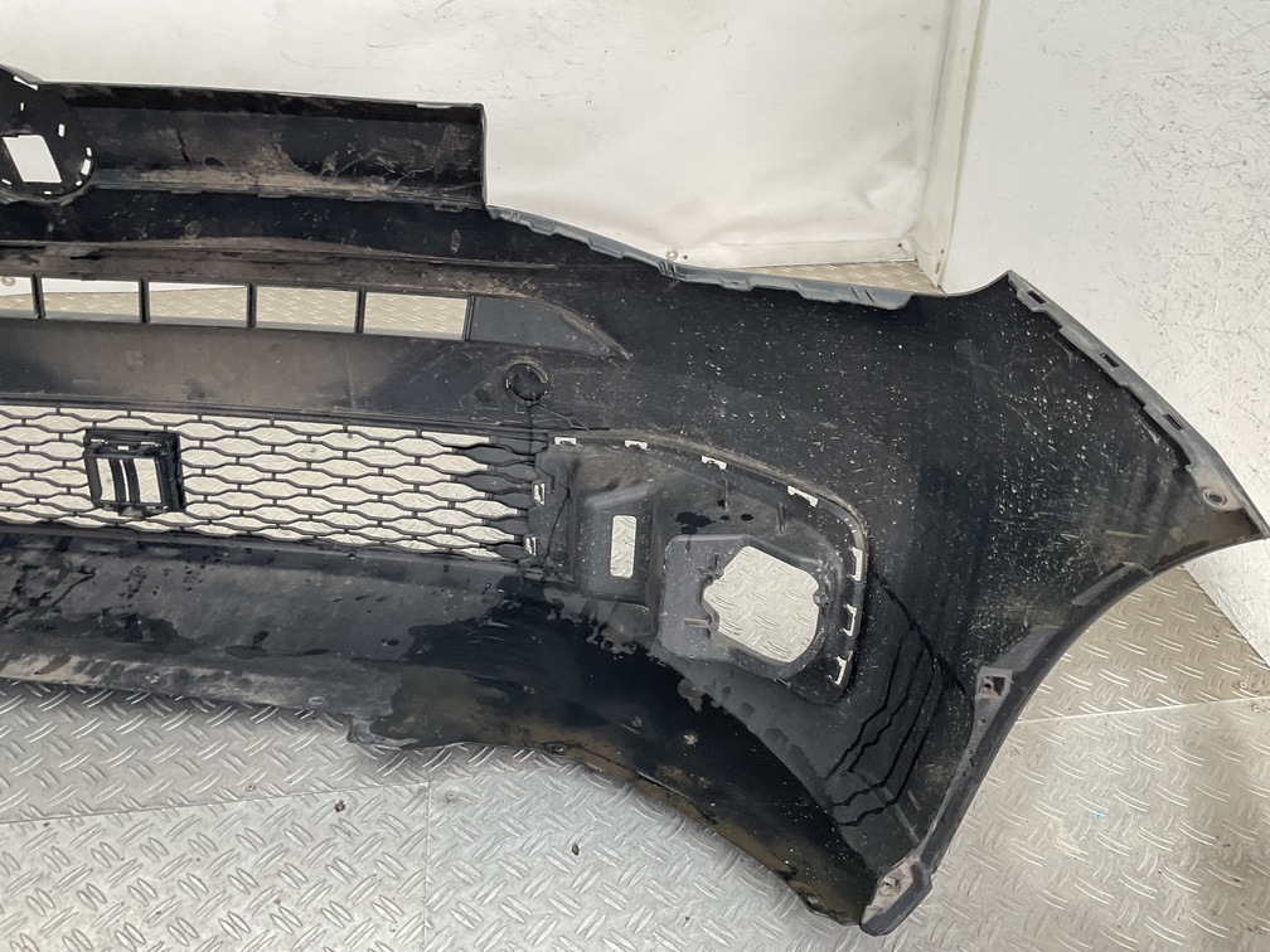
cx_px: 635
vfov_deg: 48.2
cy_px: 476
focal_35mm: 29
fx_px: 1064
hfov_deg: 61.7
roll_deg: +1.7
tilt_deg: -37.9
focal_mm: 3
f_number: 1.8
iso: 40
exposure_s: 1/120
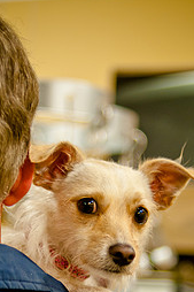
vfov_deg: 21.6
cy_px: 244
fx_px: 752
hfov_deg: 14.7
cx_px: 75
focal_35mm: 93
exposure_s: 1/125
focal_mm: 35
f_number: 2
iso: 640
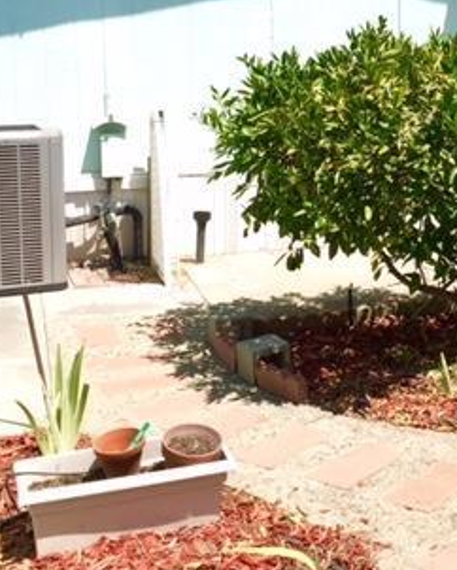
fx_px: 1013
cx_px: 410
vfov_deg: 30.9
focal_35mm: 60
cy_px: 147
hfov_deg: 24.7
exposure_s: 1/3049
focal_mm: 4.15
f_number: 2.2
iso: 32
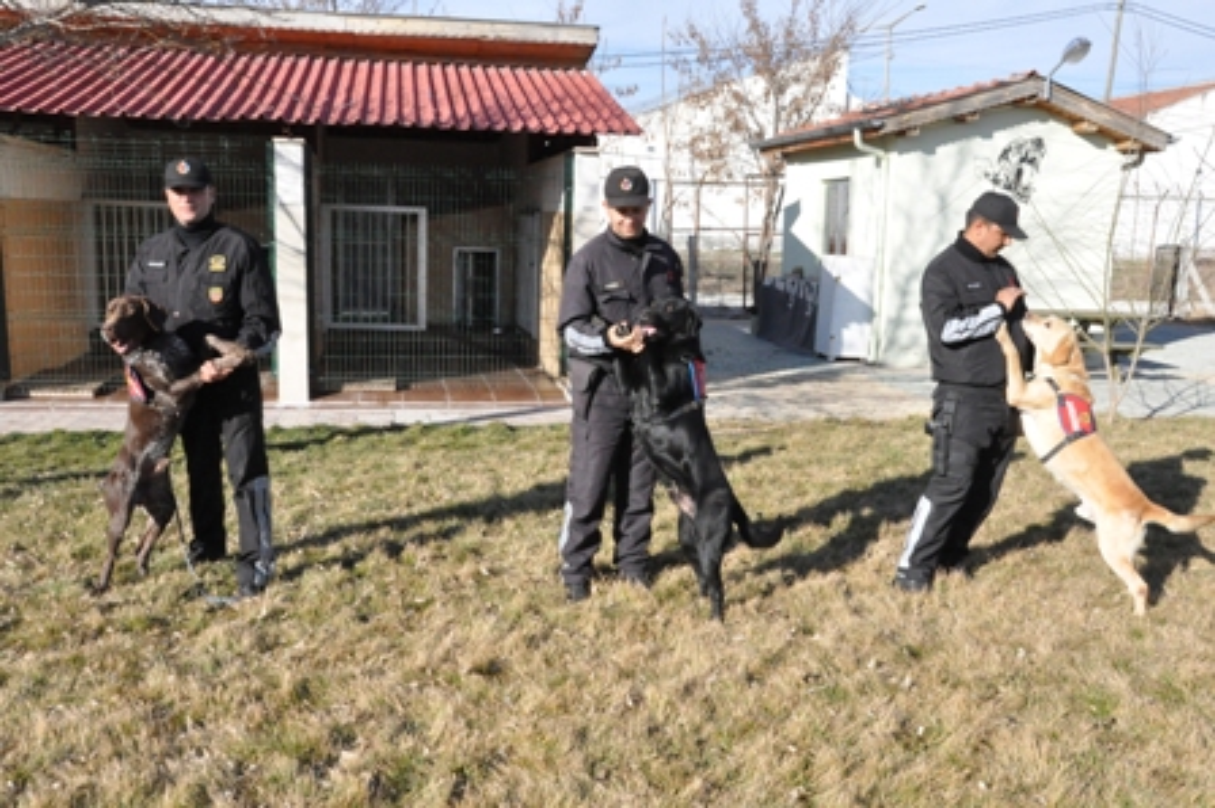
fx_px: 1113
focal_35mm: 33
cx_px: 608
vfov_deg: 39.9
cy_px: 404
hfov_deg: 57.3
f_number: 16
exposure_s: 1/1000
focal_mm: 22
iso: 2500
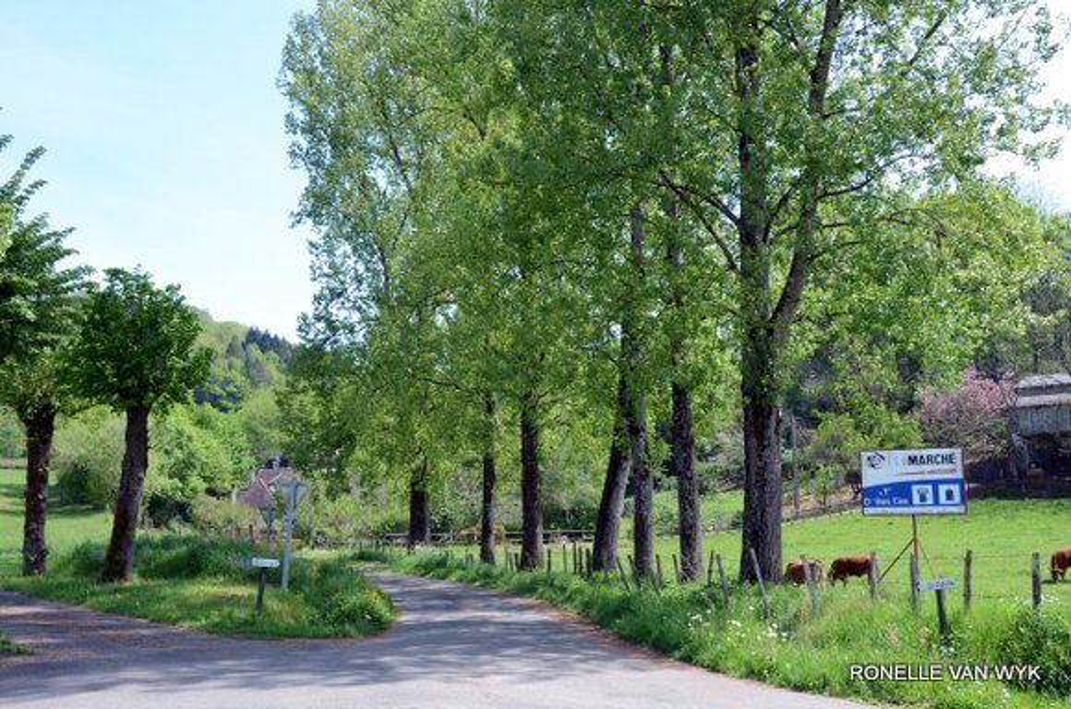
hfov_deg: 48.0
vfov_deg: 32.9
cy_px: 354
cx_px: 536
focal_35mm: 40
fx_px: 1202
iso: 250
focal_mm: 27
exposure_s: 1/160
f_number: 10
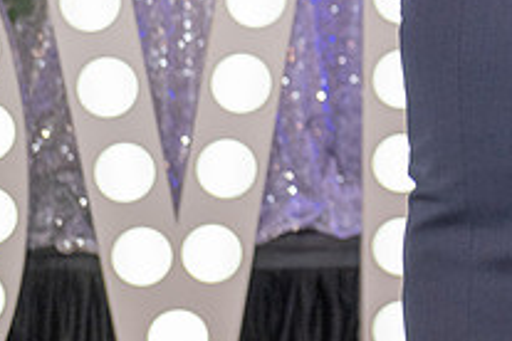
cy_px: -110
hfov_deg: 11.5
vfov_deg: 7.8
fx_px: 2474
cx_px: 680
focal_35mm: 174
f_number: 4
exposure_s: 1/200
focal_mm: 62
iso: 1600
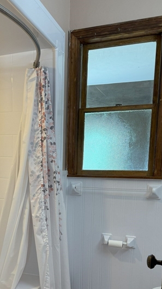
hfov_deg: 30.5
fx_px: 290
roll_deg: +0.0
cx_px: 35
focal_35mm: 38
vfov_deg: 51.2
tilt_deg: -10.2
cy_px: 206
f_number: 1.78
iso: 125
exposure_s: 1/60
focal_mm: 6.76
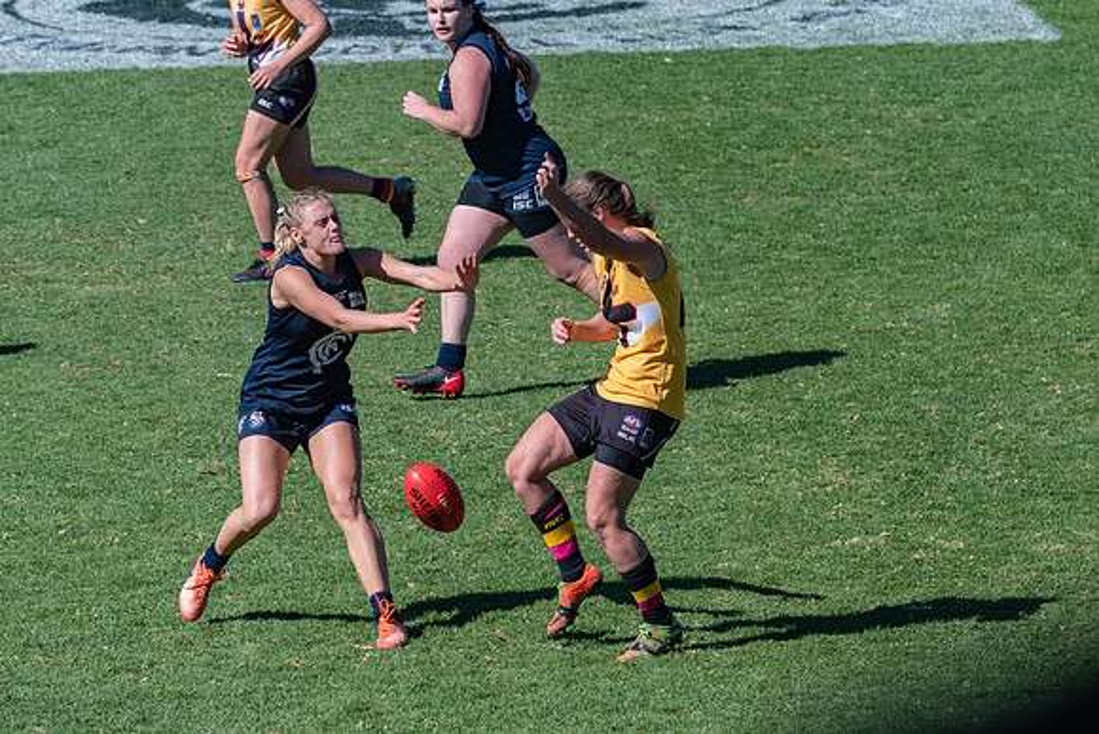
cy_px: 367
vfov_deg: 3.8
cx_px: 550
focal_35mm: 360
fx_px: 10992
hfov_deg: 5.7
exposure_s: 1/2500
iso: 800
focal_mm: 240
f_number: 10
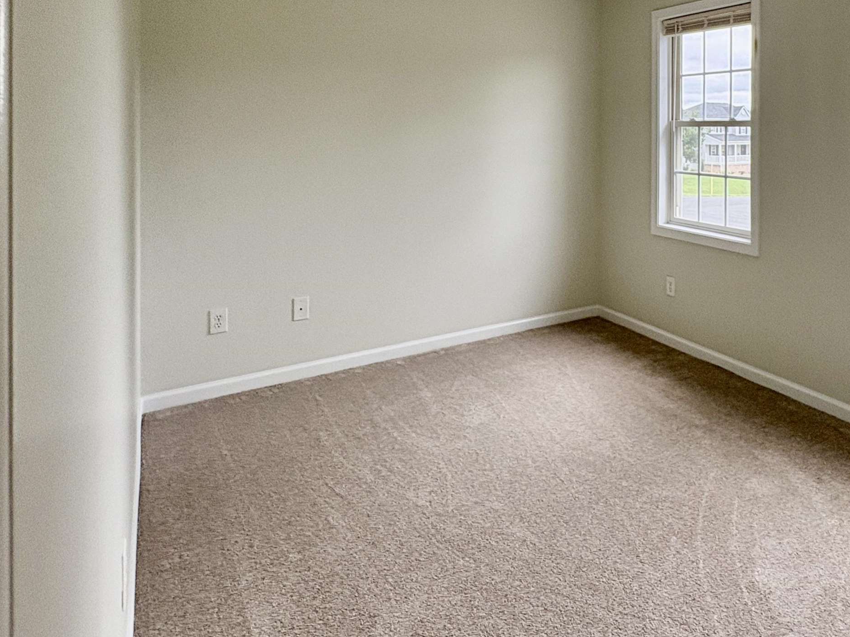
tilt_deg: -6.5
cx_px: 594
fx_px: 565
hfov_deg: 70.8
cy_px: 260
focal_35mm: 23
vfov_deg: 58.5
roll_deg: +0.3
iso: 160
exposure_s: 1/99
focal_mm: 2.22
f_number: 2.2
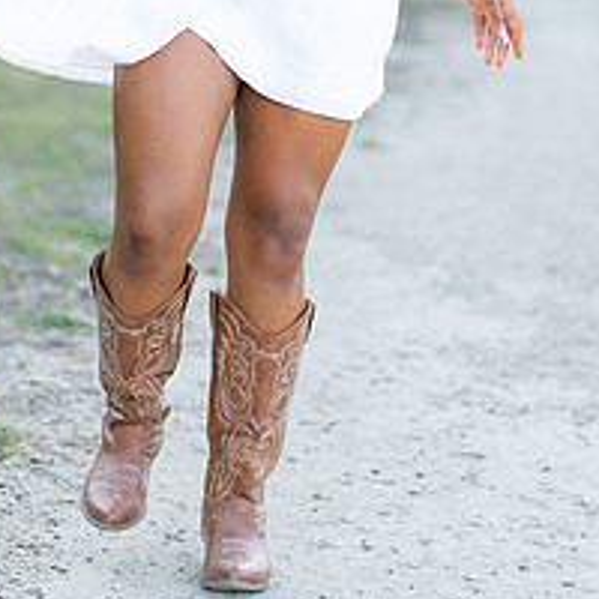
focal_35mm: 186
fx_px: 3641
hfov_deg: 9.4
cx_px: 242
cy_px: -103
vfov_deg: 9.3
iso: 100
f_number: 1.2
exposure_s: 1/1000
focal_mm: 50
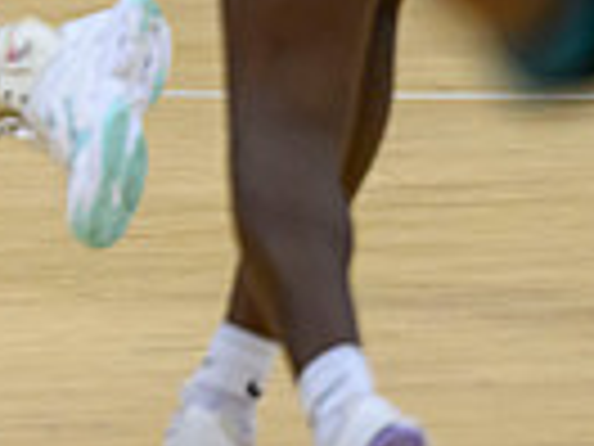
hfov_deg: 2.0
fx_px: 16937
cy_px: -541
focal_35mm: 987
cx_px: -556
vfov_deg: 1.5
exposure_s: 1/1000
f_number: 3.2
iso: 4000
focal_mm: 200
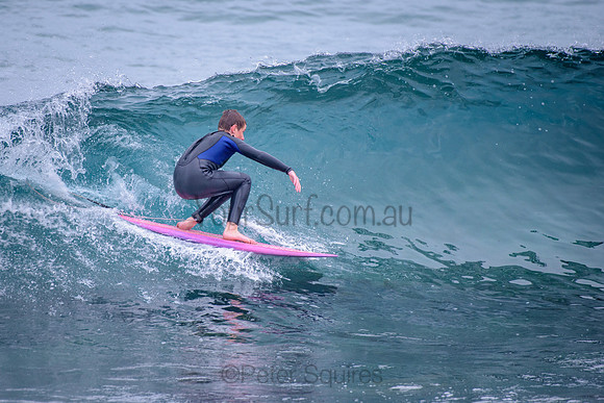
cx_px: 234
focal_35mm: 613
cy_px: 205
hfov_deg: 3.4
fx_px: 10287
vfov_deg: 2.2
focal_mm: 500
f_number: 5.6
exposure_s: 1/2000
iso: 250
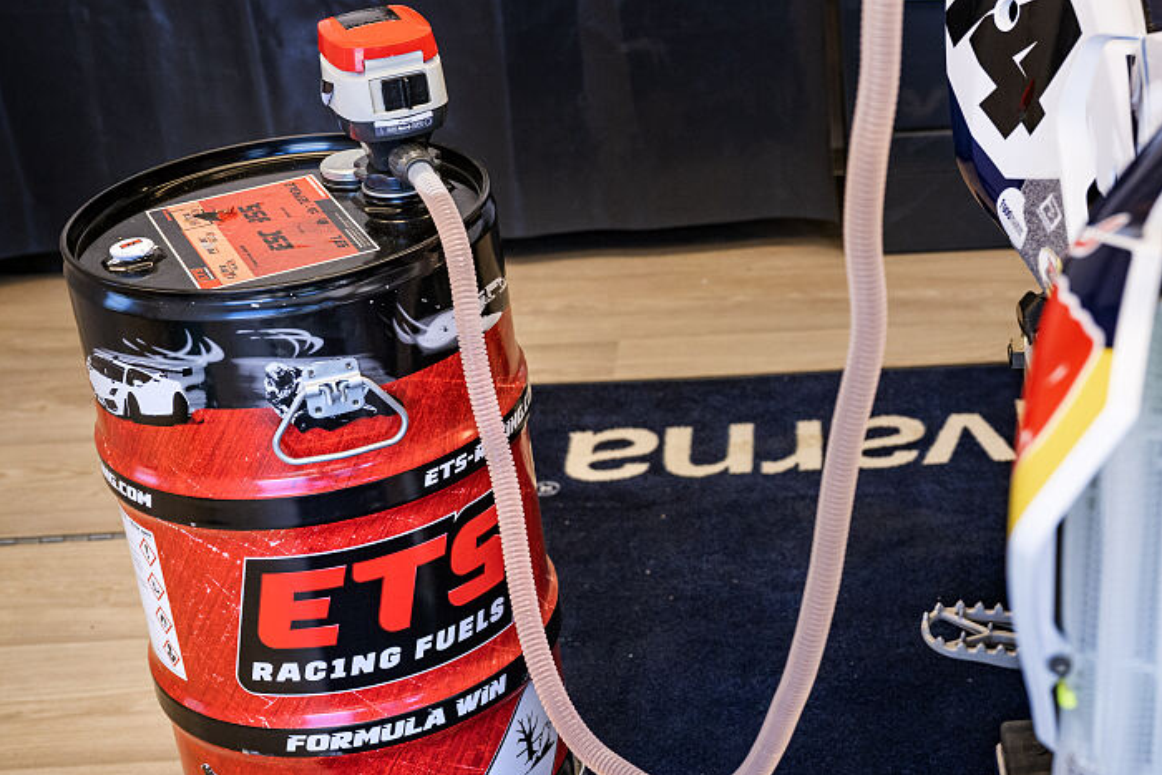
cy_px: 390
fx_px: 2227
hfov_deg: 28.7
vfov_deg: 19.7
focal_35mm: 69
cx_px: 905
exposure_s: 1/250
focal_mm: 39
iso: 400
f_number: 4
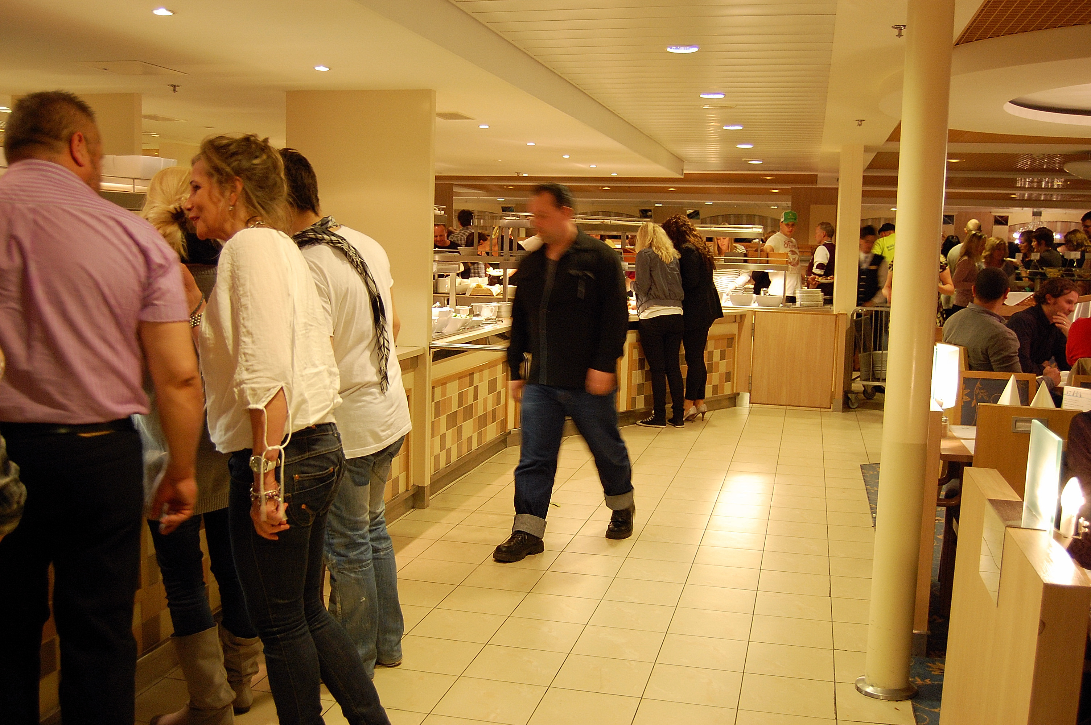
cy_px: 362
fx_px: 1090
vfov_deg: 36.8
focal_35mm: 36
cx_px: 546
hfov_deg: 53.2
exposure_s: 1/20
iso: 800
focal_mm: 24
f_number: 4
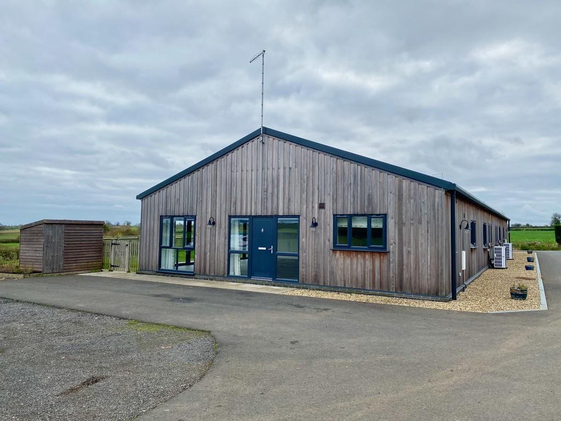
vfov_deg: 53.1
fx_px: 421
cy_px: 210
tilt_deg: +4.8
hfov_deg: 67.3
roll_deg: -0.7
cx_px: 280
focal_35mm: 26
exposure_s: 1/1193
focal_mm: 4.25
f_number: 1.8
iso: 32
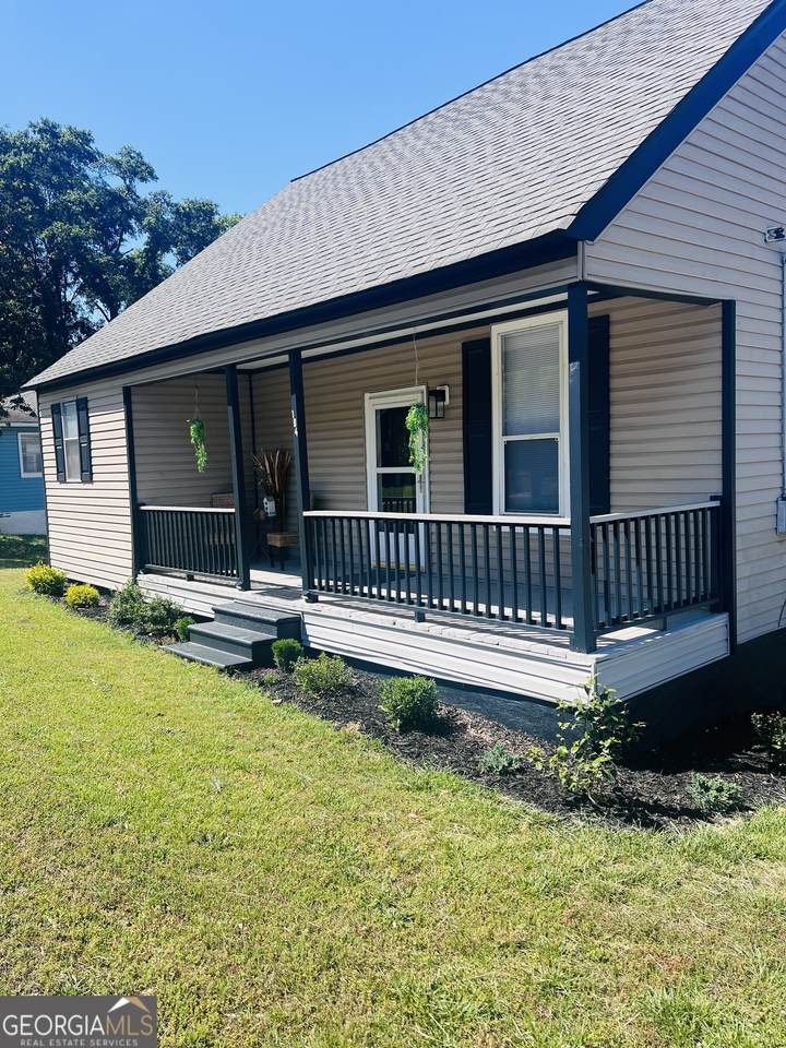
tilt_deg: -4.4
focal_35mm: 26
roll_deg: +2.4
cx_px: 393
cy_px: 524
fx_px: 787
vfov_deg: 67.3
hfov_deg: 53.1
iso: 50
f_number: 1.5
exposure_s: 1/2353
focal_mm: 5.7
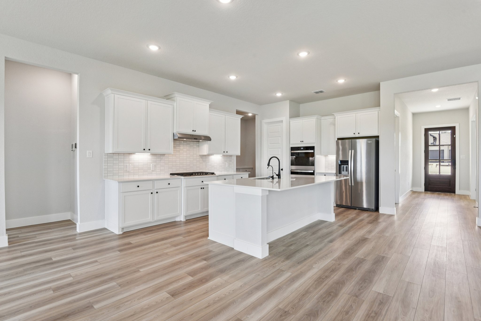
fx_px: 227
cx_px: 240
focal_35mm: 17
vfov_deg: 70.4
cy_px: 160
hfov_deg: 93.3
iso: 450
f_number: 8
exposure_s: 1/20
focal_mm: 17
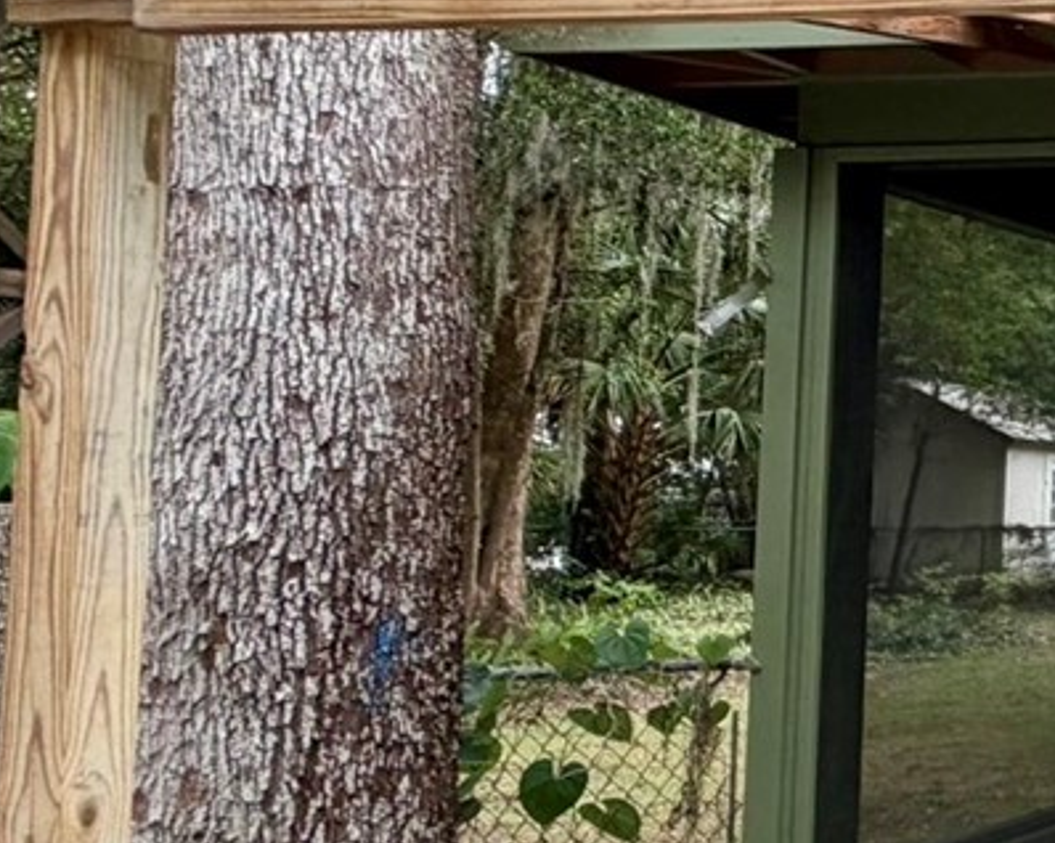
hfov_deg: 22.0
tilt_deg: +5.4
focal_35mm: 55
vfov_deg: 27.6
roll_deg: +1.1
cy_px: 361
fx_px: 1716
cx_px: 1871
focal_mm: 2.22
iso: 64
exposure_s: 1/121
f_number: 2.2
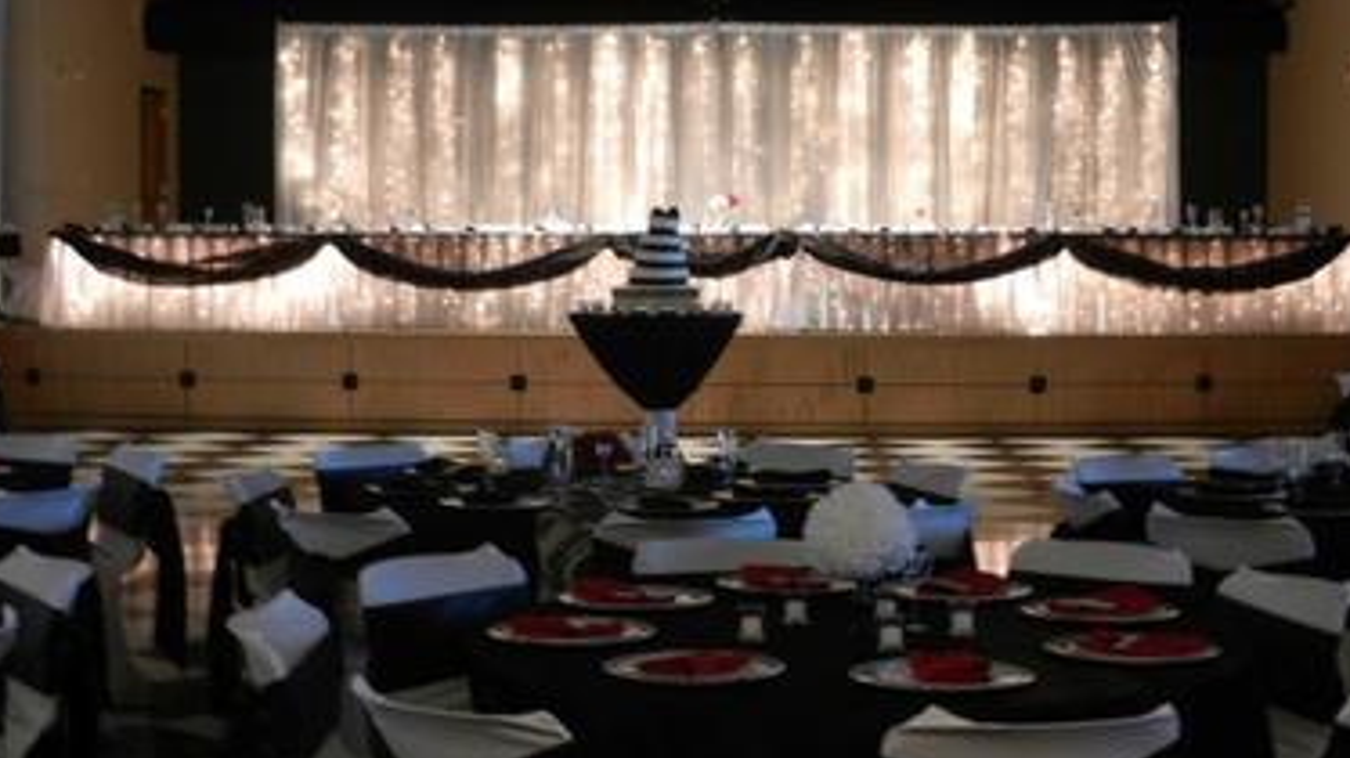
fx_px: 2505
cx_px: 675
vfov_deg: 17.2
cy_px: 332
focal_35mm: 70
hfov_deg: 30.2
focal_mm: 10.9
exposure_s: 1/4
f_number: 4.5
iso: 400
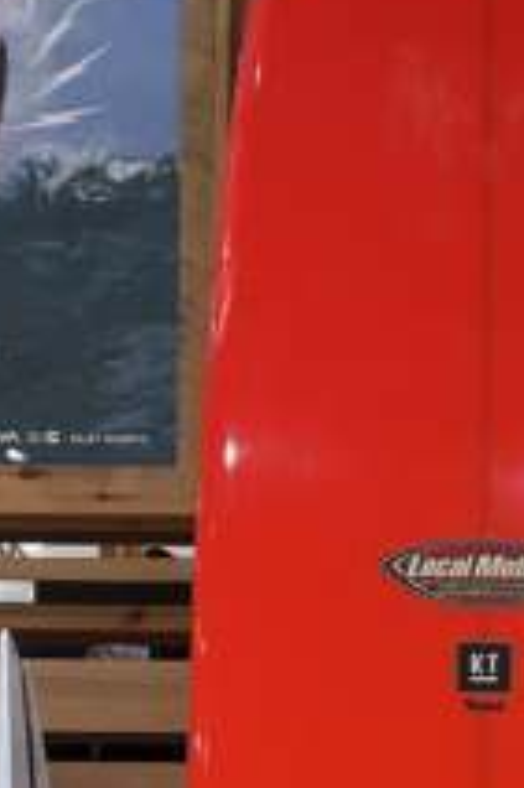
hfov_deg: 12.0
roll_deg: -0.3
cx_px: 424
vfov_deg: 16.6
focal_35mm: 114
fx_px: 2493
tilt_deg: +2.0
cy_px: 1134
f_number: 1.8
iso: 40
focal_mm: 3
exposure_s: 1/60
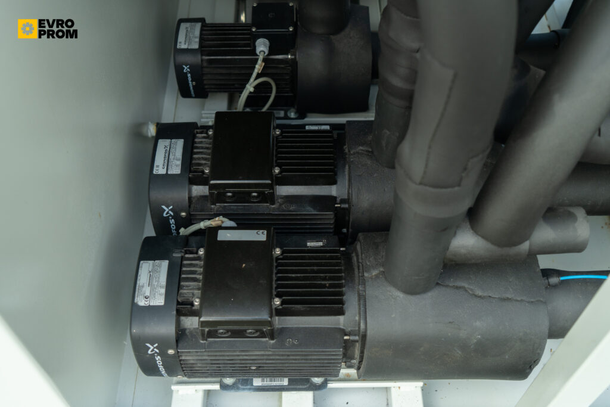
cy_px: 204
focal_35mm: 38
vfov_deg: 35.1
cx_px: 305
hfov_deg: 50.7
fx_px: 644
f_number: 4
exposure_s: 1/60
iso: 250
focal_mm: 38
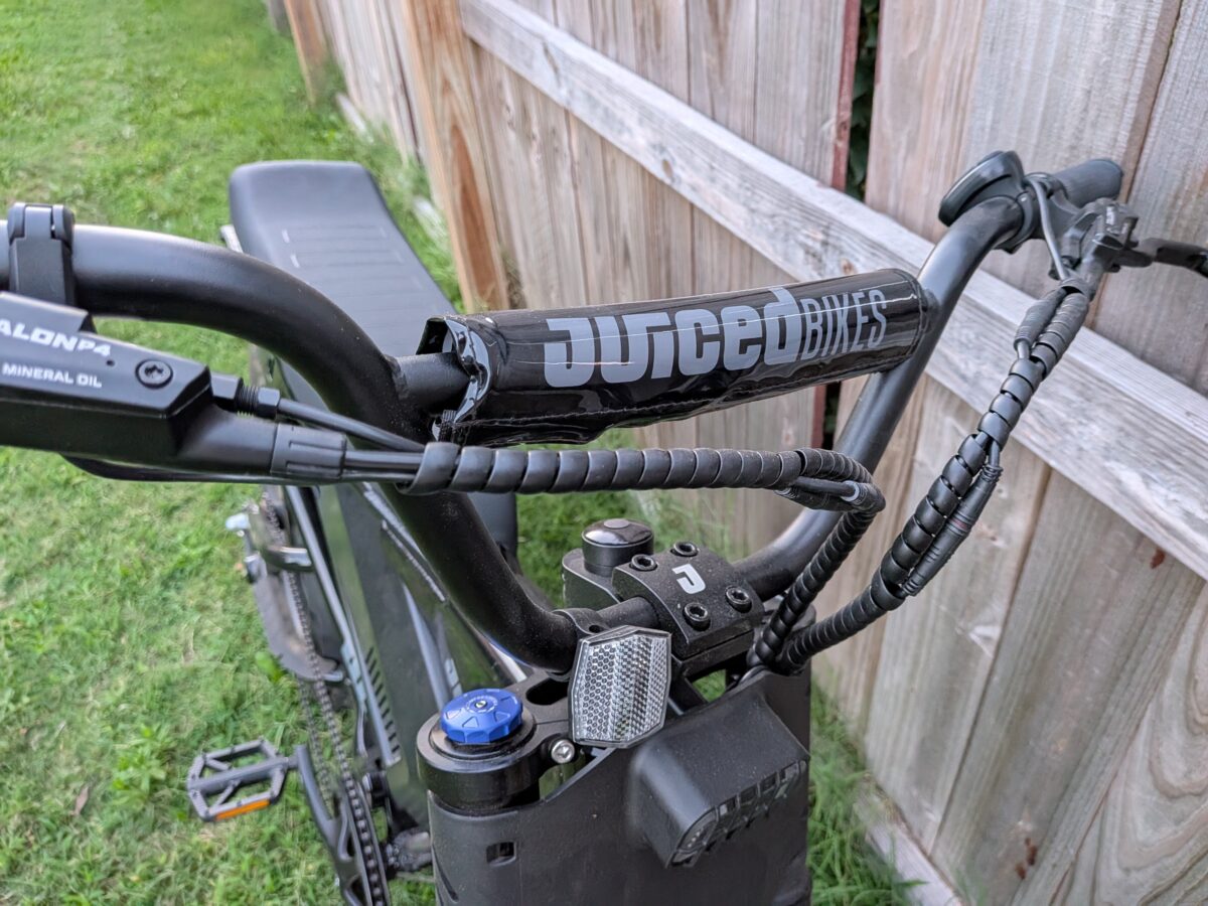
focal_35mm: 24
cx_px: 604
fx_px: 838
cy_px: 453
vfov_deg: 56.8
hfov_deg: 71.6
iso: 721
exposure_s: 1/73.8
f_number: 1.7
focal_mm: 4.53
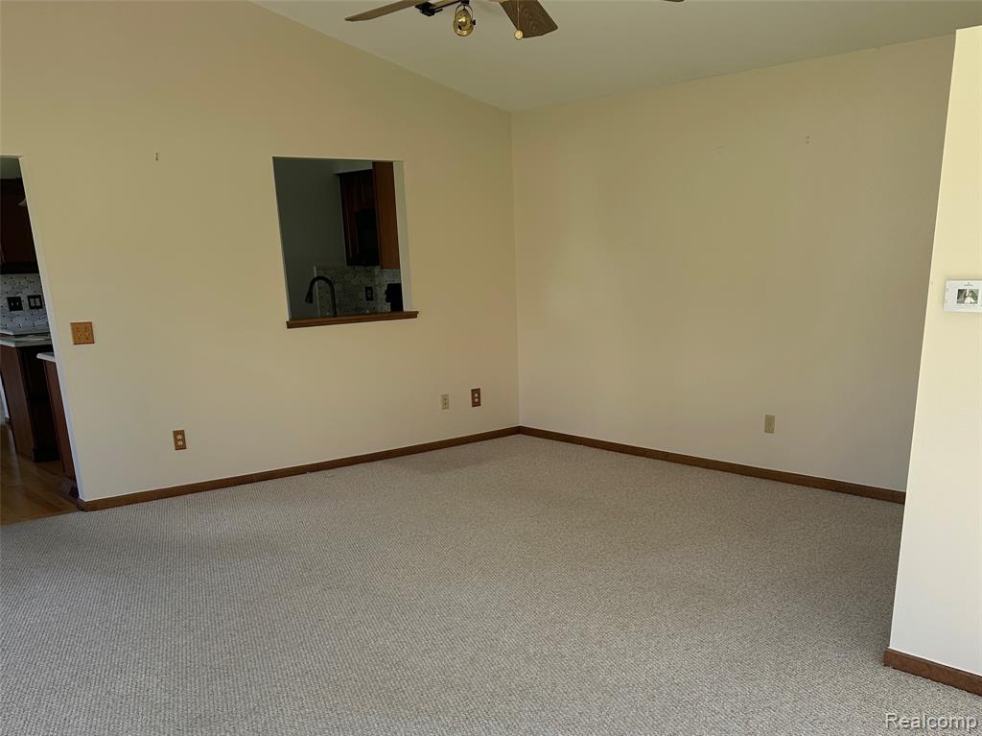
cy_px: 368
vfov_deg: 56.8
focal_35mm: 24
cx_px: 491
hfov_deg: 71.6
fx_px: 681
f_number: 1.78
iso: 64
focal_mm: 6.86
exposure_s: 1/121
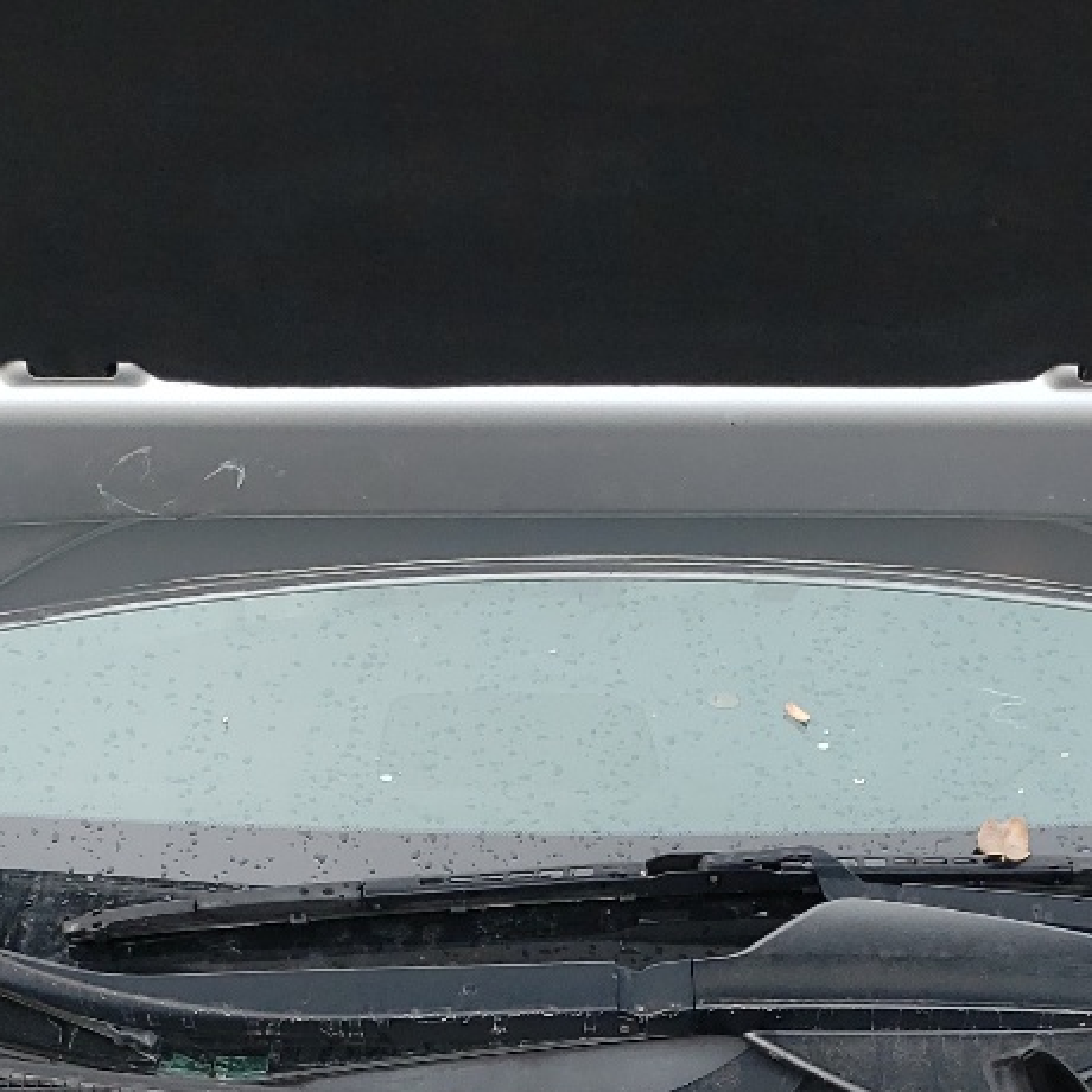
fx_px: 2855
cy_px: 1291
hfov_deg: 21.6
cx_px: 598
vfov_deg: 20.3
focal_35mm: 80
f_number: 1.5
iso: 50
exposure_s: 1/312
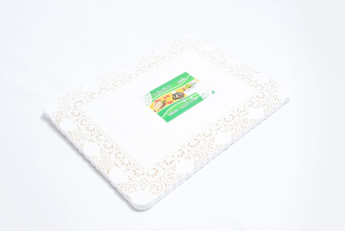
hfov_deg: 46.4
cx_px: 172
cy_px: 116
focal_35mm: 42
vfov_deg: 32.0
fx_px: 403
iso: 3200
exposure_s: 1/200
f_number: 9
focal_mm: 42
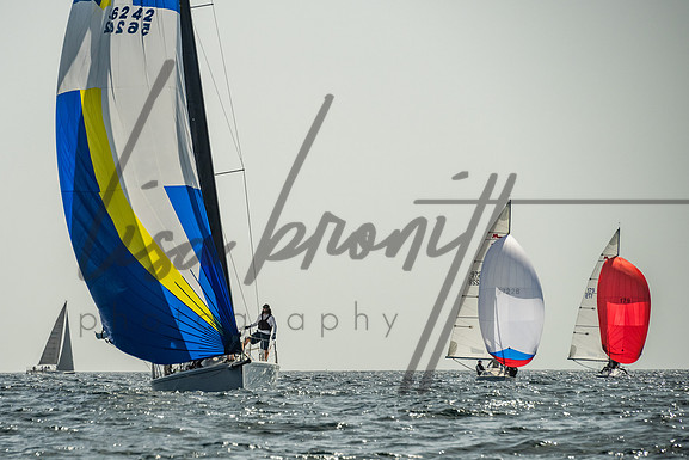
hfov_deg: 7.2
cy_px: 271
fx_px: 5436
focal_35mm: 284
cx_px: 228
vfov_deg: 4.8
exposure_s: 1/2000
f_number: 6.3
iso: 320
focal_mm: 200
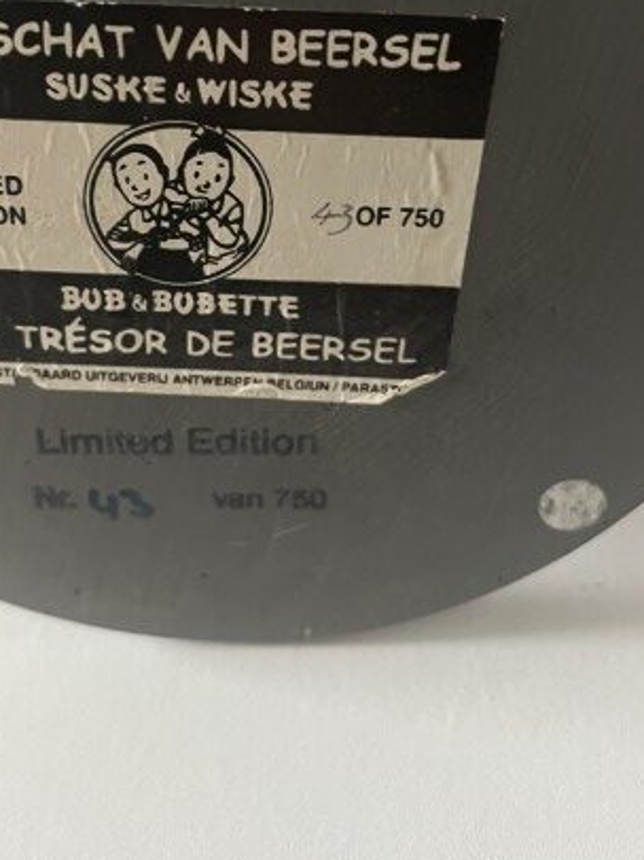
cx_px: 227
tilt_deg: -45.8
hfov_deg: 34.8
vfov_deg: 44.7
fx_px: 1018
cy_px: 246
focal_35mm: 41
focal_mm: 5.1
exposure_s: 1/38
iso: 640
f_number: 1.6
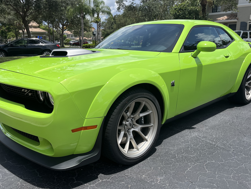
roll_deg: -0.4
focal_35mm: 30
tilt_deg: -12.6
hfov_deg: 60.0
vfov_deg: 46.8
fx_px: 218
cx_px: 123
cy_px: 90
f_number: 1.6
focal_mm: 5.1
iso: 50
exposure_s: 1/4651
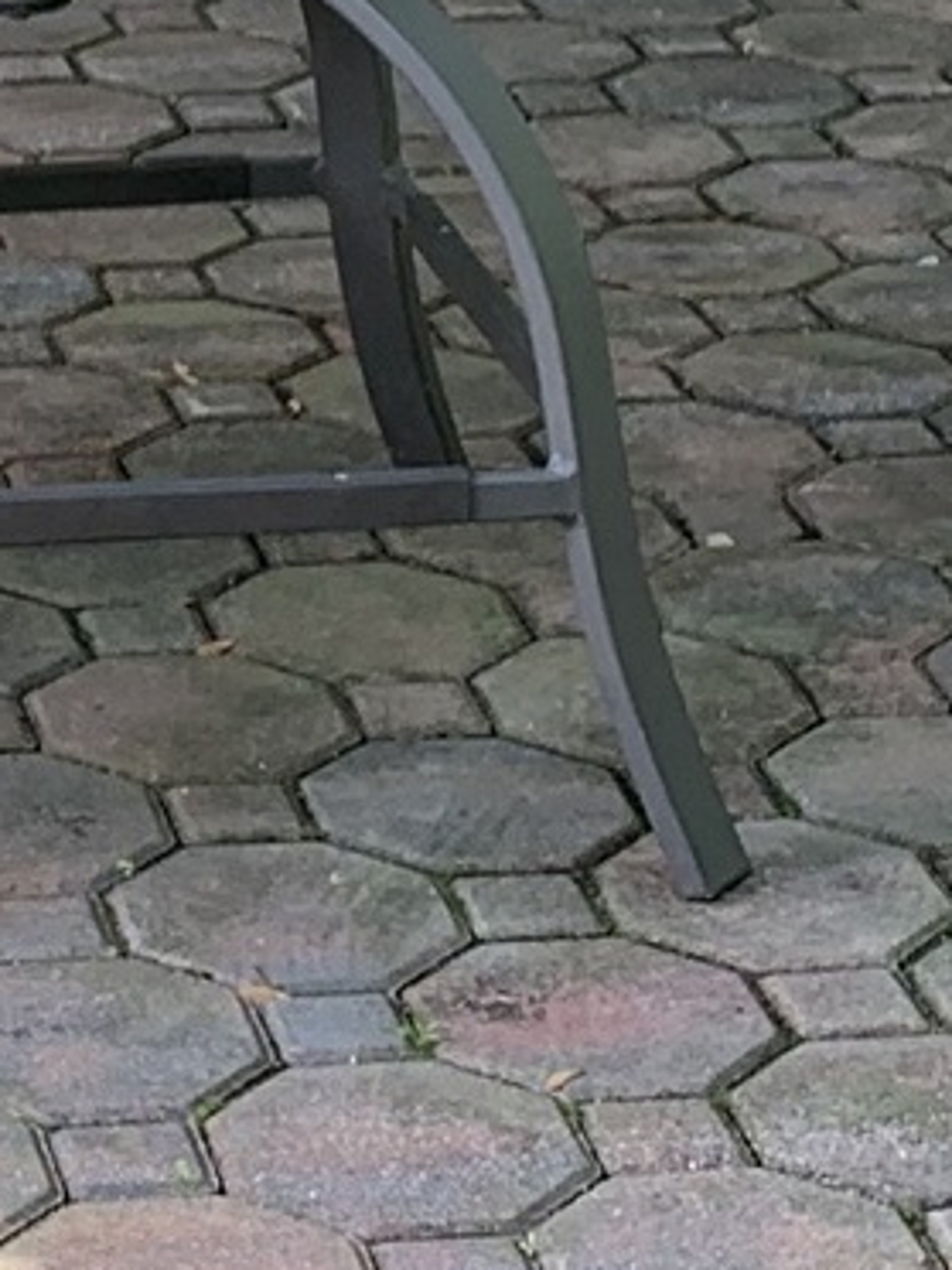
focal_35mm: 161
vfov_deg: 12.0
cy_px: -208
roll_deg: +1.1
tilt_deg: -10.3
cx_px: -836
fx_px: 5904
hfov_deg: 8.8
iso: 25
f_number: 1.8
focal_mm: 4.25
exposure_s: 1/156
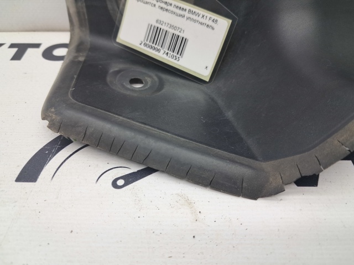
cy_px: 132
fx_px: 276
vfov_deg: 51.3
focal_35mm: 27
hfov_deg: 65.4
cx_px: 177
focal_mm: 4
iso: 50
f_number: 1.8
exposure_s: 1/50
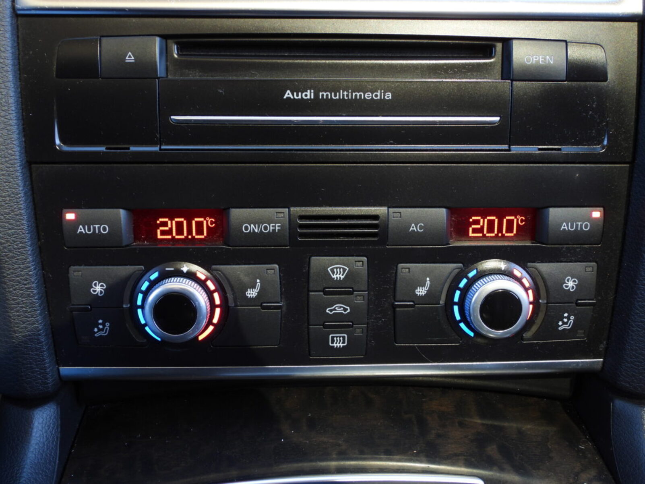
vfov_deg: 37.7
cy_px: 242
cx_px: 322
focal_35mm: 38
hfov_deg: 49.0
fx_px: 708
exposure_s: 1/30
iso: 125
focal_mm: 6.8
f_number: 3.2
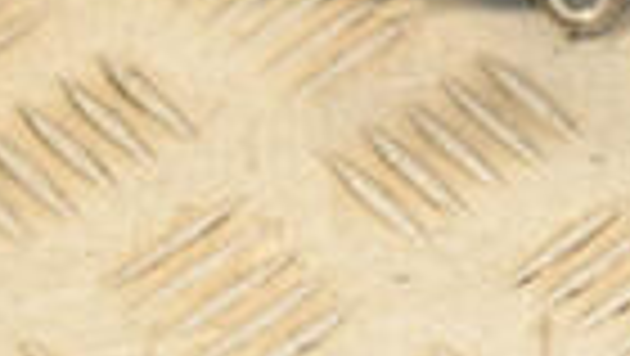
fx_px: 5070
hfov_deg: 6.9
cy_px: -324
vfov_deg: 4.0
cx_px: 1220
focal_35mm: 303
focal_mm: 45
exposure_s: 1/200
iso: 800
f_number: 5.6
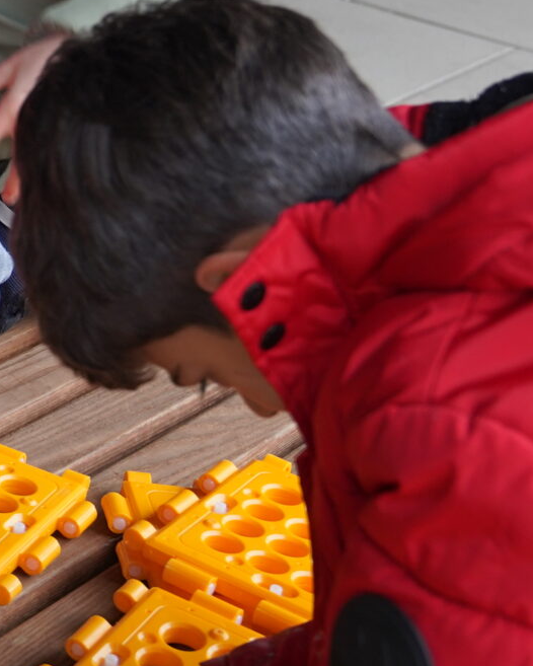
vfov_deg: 17.8
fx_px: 2089
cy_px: 33
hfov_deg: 13.2
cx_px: -414
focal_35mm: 106
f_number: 4
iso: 640
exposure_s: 1/160
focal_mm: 29
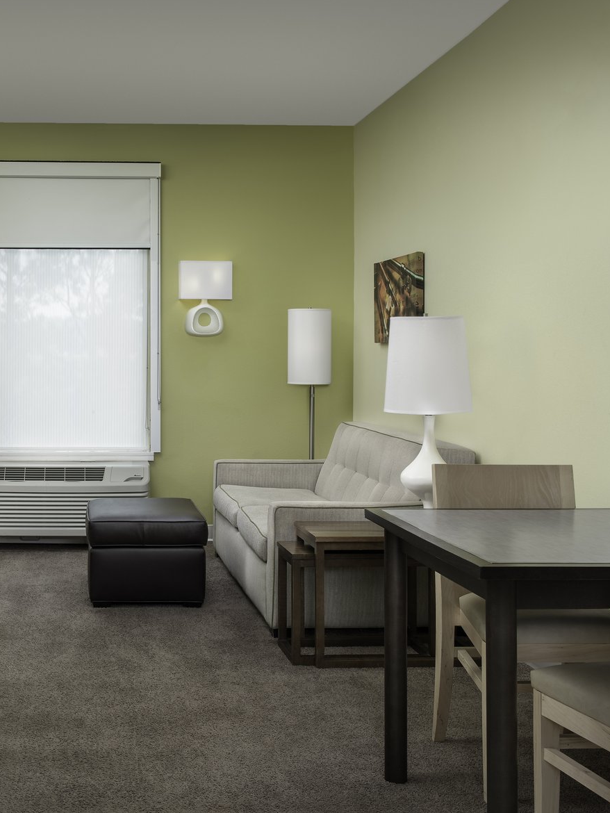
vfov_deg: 40.4
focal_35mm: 47
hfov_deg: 29.9
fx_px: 1104
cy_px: 406
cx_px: 95
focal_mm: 32
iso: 400
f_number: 11
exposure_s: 1/160
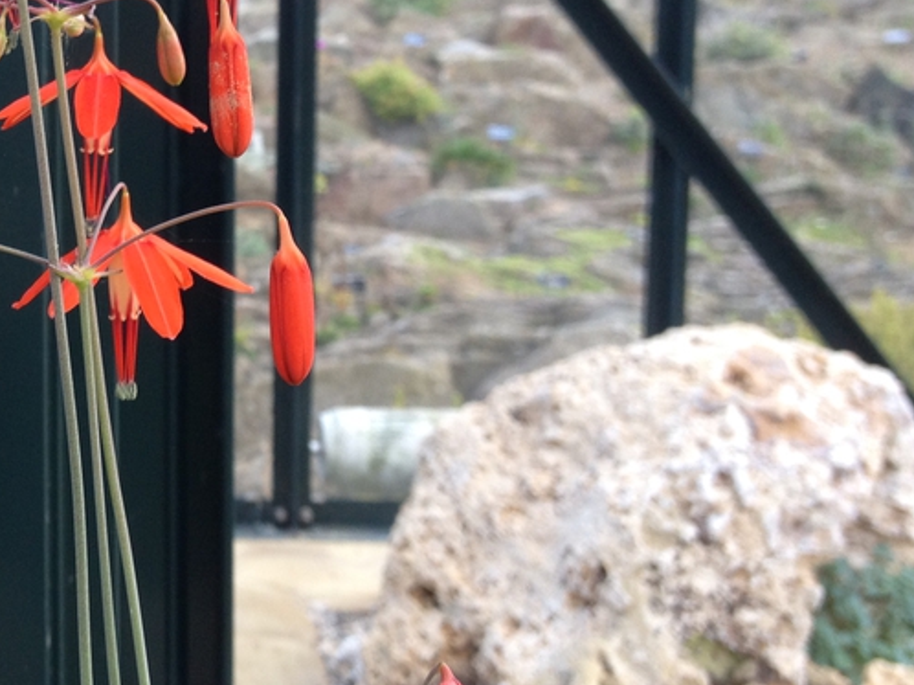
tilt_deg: -7.3
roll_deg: -0.3
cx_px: -6
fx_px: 1900
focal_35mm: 72
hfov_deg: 25.7
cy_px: 173
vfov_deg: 20.3
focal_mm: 4.28
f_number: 2.4
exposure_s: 1/120
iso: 50
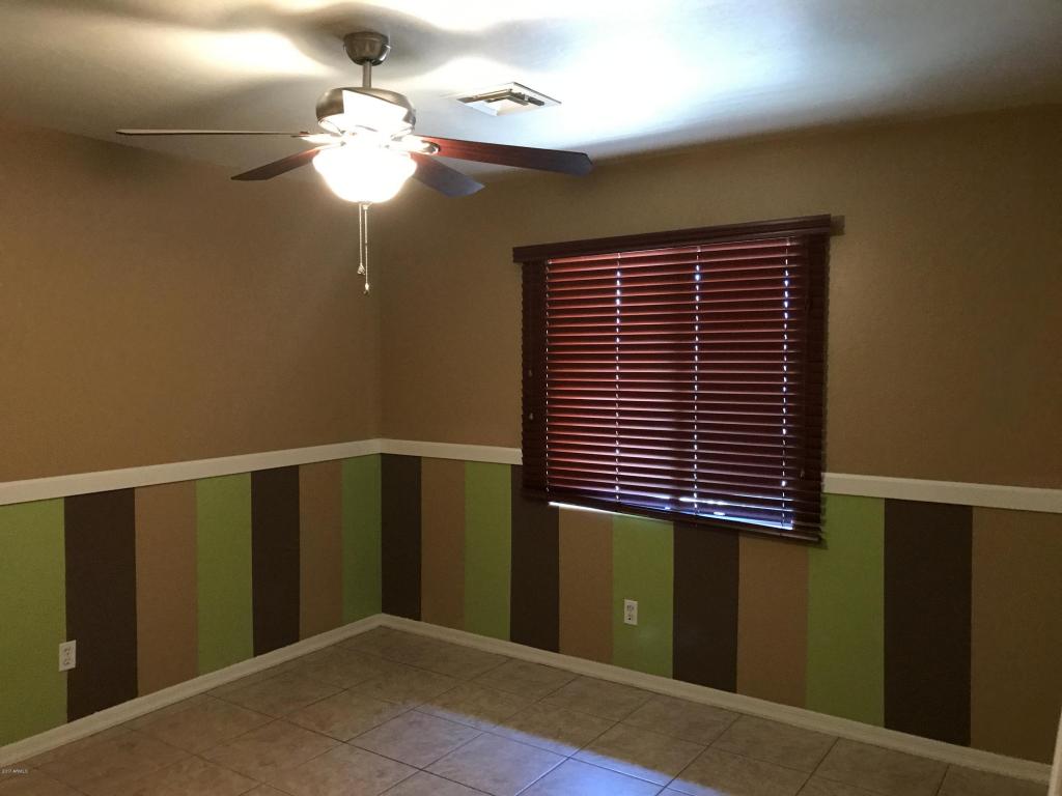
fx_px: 859
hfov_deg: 63.4
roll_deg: +0.1
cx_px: 531
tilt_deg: -2.7
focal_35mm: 28
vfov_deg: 49.7
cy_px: 398
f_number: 1.8
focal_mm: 3.99
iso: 80
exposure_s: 1/6
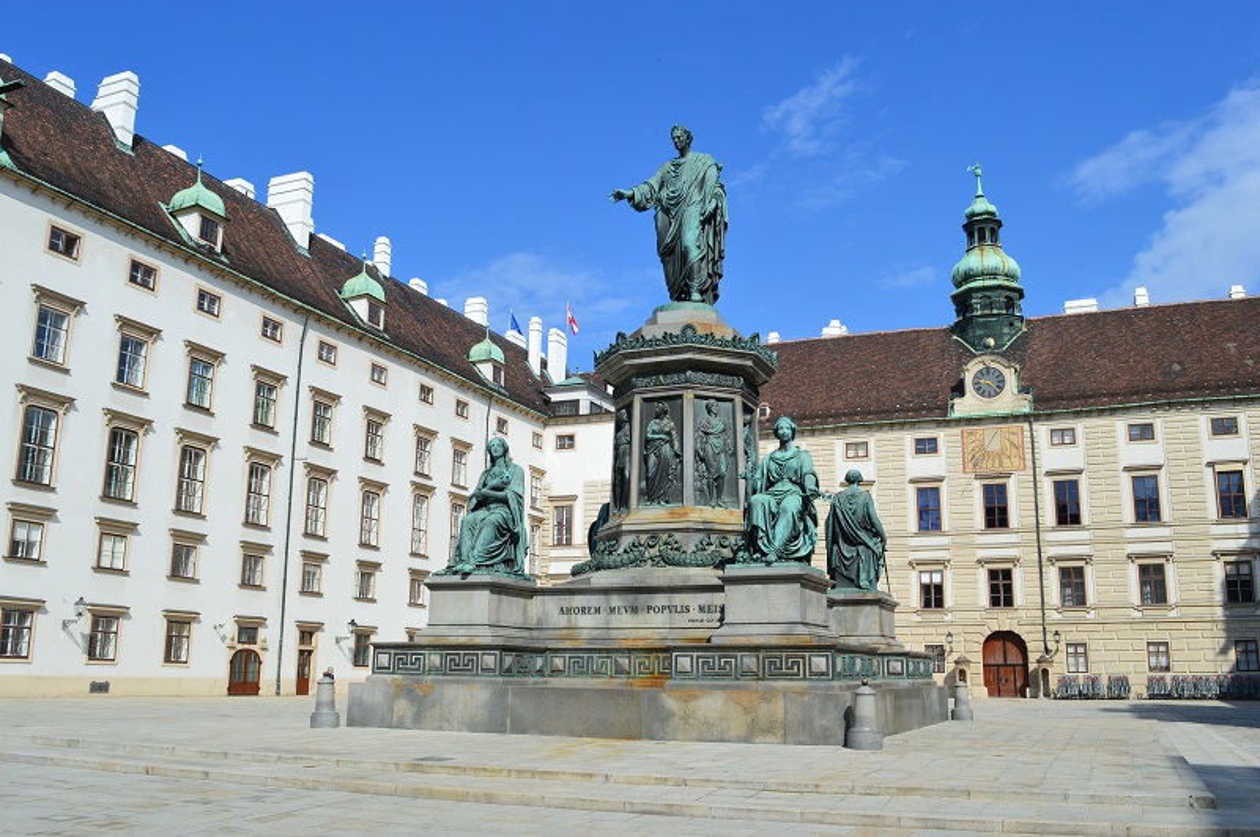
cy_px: 418
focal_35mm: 32
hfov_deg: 59.6
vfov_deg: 41.6
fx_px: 1101
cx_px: 630
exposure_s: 1/500
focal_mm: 21
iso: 280
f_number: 11
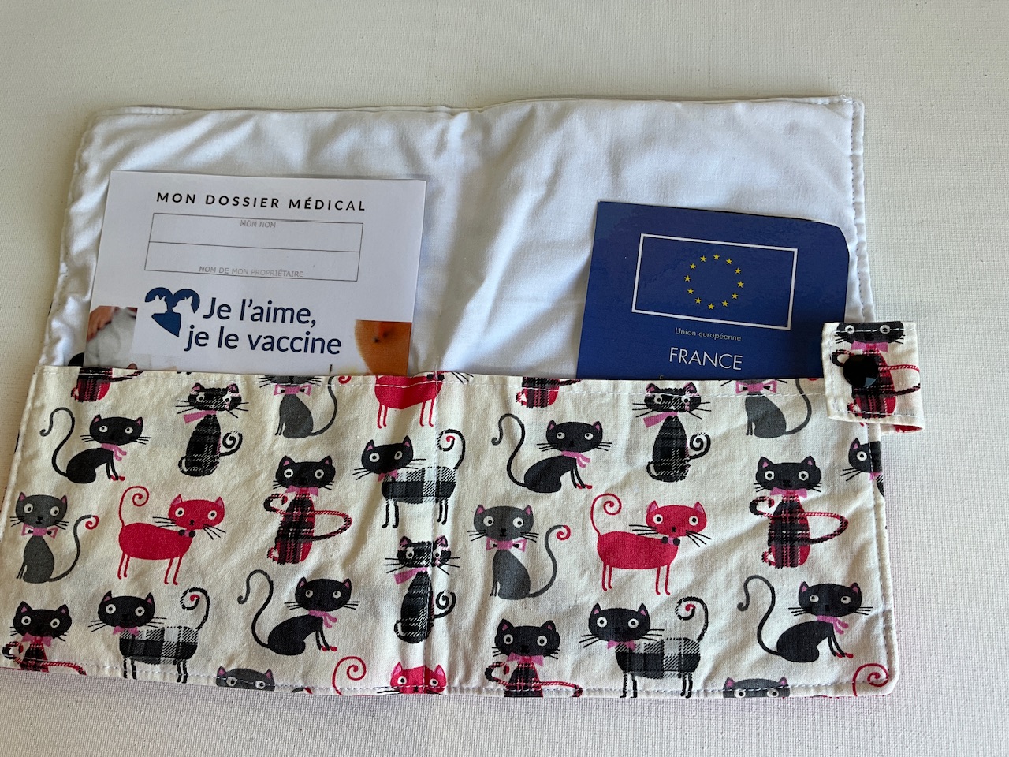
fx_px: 845
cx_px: 504
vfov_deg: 48.2
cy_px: 378
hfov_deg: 61.7
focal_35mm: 29
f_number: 1.8
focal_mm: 3
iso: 16
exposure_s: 1/100
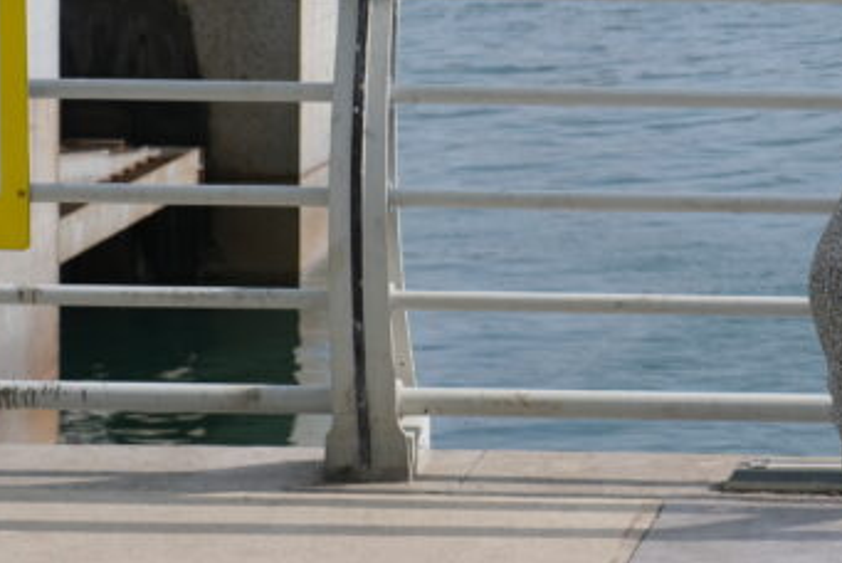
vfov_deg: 8.6
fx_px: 3722
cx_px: 1156
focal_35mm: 159
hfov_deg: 12.4
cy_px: -51
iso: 320
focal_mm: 35
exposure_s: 1/1250
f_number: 6.4
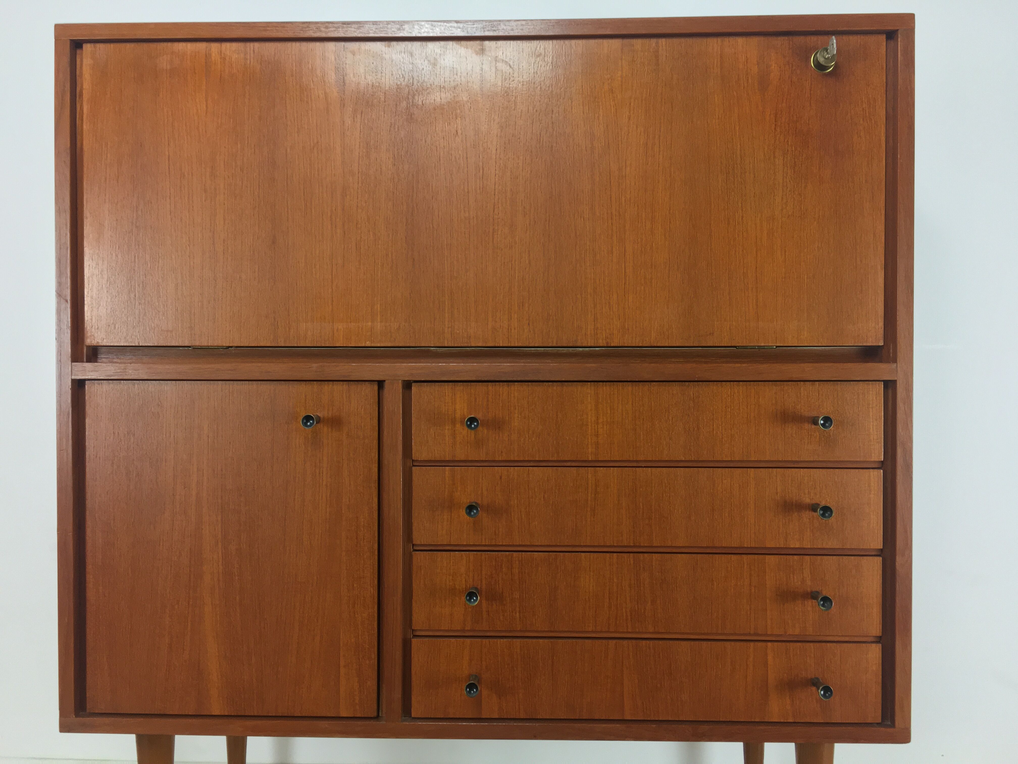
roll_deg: -0.2
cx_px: 509
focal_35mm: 29
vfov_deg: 48.2
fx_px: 853
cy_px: 382
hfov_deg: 61.7
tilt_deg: -1.6
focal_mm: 4.15
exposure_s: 1/33
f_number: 2.2
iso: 80
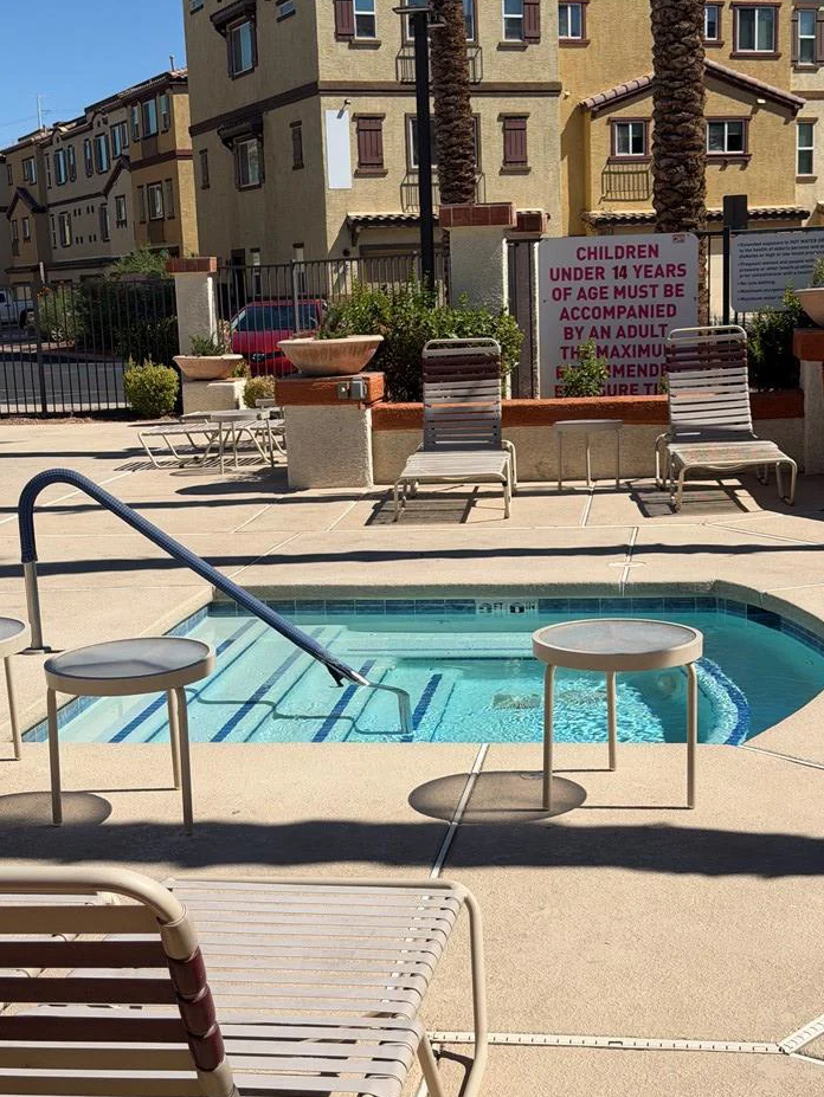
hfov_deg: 27.5
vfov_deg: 36.2
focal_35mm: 53
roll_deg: +1.4
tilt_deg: -10.6
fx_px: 1681
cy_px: 572
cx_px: 416
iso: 64
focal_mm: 6.76
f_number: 1.78
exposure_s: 1/8772
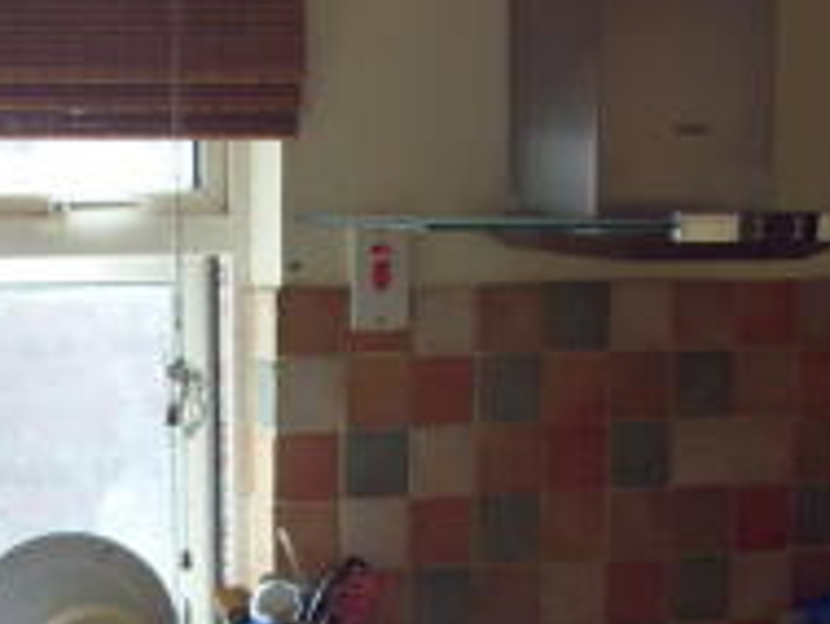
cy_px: 714
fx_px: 2879
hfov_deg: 16.2
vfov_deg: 12.1
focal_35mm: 120
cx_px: 64
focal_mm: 6.6
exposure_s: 1/45
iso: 100
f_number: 3.5
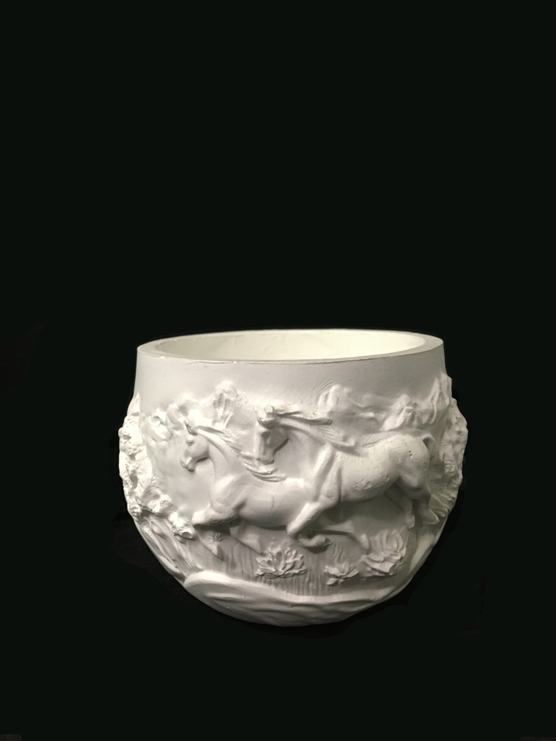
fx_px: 621
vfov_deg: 61.7
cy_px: 370
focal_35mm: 29
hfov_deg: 48.2
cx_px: 278
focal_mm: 4.15
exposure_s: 1/33
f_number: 2.2
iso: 200
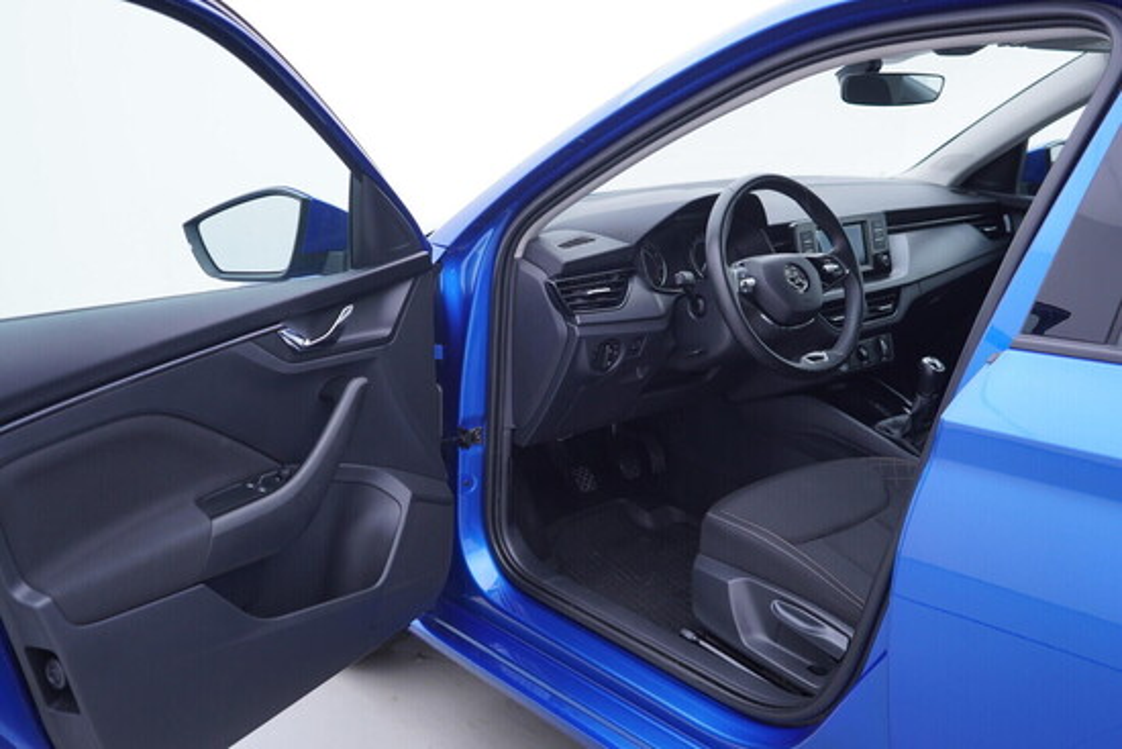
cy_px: 374
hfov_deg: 53.1
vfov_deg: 36.9
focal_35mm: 36
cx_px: 561
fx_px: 1122
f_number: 2.8
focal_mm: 24
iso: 125
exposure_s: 1/40
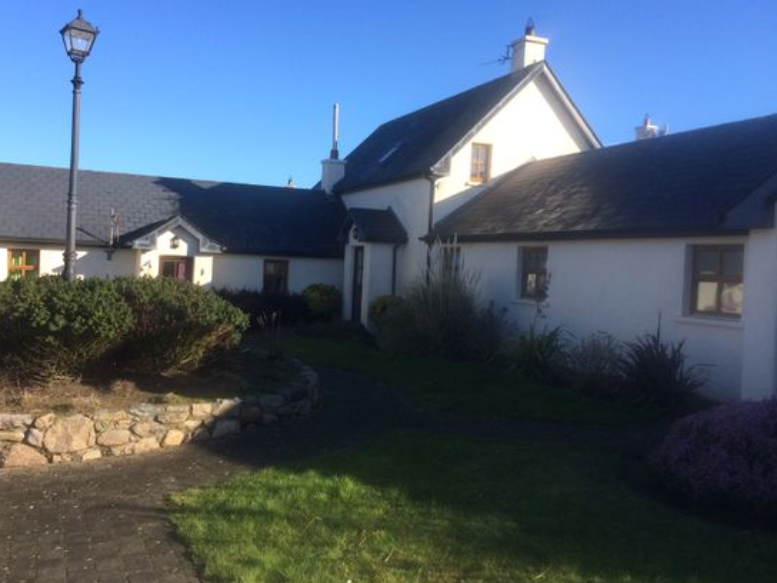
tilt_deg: -4.2
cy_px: 273
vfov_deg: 44.1
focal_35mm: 32
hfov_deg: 56.7
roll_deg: -3.2
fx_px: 718
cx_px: 353
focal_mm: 4.15
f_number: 2.2
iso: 32
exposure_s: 1/1080
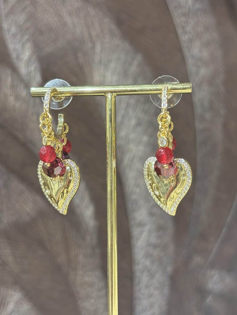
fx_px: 475
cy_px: 158
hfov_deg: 28.0
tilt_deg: -1.5
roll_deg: +0.1
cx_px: 118
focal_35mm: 52
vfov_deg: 36.8
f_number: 1.6
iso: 64
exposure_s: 1/50
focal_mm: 5.96
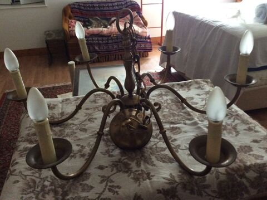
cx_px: 134
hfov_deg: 56.9
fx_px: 247
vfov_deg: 44.1
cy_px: 100
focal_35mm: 32
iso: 250
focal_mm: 3.3
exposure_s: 1/17
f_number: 2.4
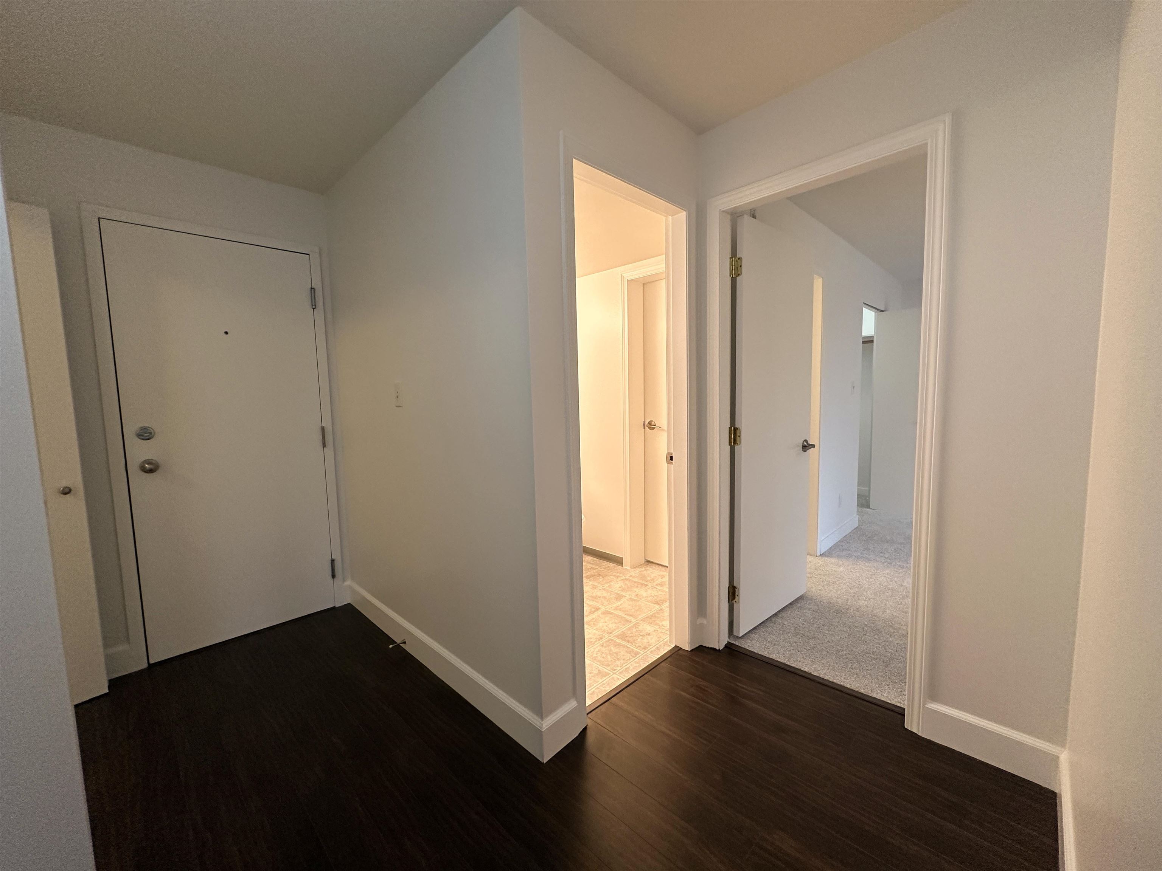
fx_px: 470
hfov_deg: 102.1
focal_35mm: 14
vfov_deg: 85.7
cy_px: 436
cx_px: 581
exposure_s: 1/120
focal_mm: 2.22
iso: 200
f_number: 2.2
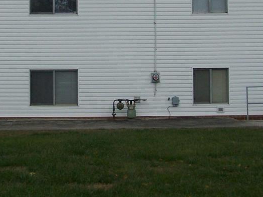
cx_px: 109
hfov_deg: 18.7
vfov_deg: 13.9
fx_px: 798
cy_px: -2
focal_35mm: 105
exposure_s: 1/750
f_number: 4
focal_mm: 7.1
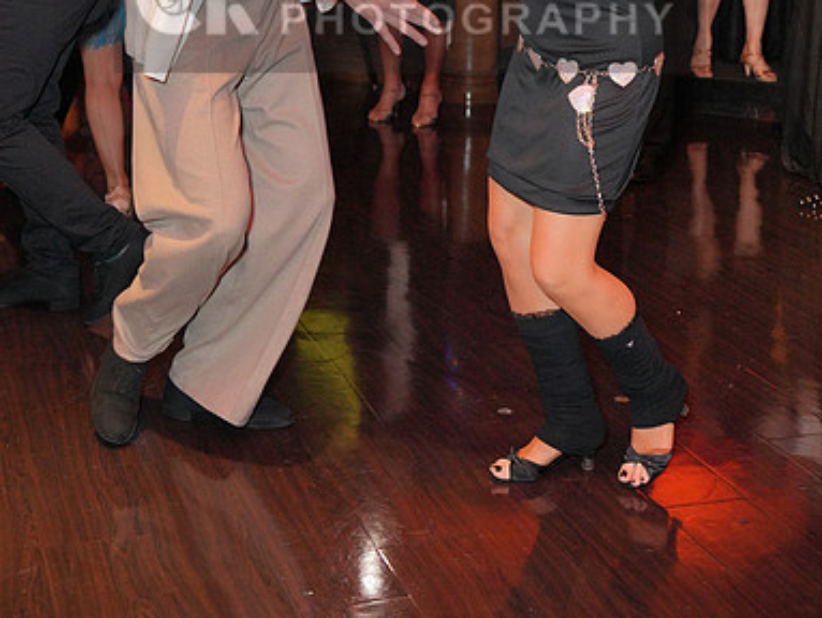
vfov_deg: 22.1
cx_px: 411
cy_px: 2
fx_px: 1521
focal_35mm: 64
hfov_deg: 30.2
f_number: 4
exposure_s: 1/200
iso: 4000
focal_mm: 44
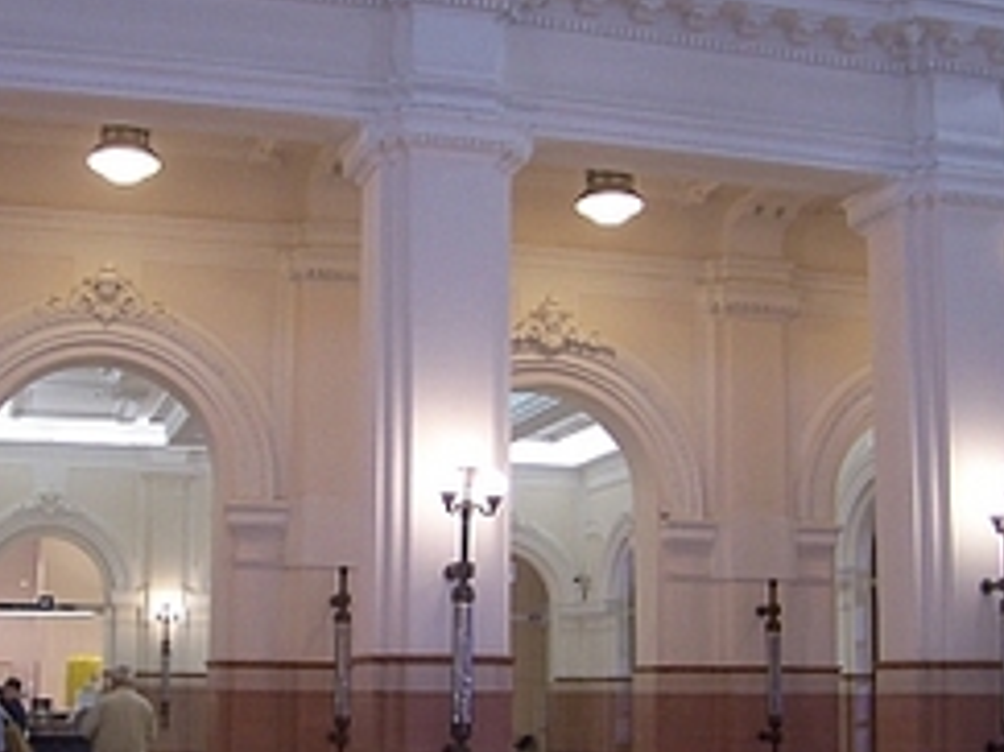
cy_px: 488
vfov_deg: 26.0
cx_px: 417
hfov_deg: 34.3
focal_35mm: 56
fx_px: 1623
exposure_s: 1/30
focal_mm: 5.6
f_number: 2.7
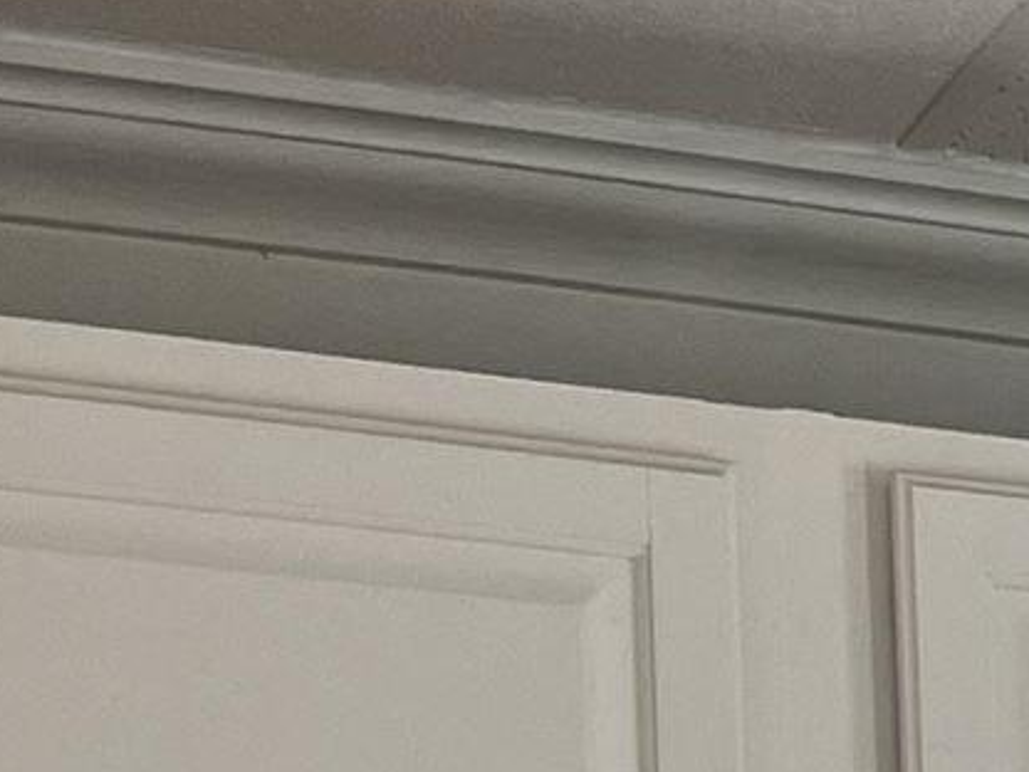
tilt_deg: -7.3
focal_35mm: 192
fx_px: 5707
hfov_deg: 9.1
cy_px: 2499
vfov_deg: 6.8
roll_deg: -0.1
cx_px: 2634
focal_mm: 5.7
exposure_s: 1/121
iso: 100
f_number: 1.5
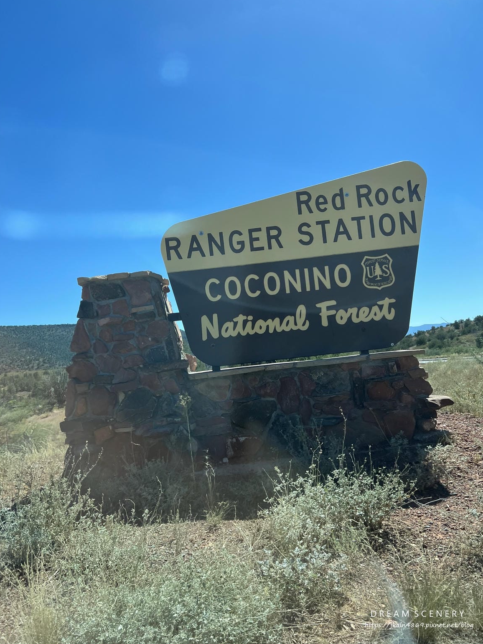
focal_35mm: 27
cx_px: 245
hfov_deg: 51.4
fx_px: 502
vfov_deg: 65.3
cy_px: 328
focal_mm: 5.7
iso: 50
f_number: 1.5
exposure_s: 1/1009
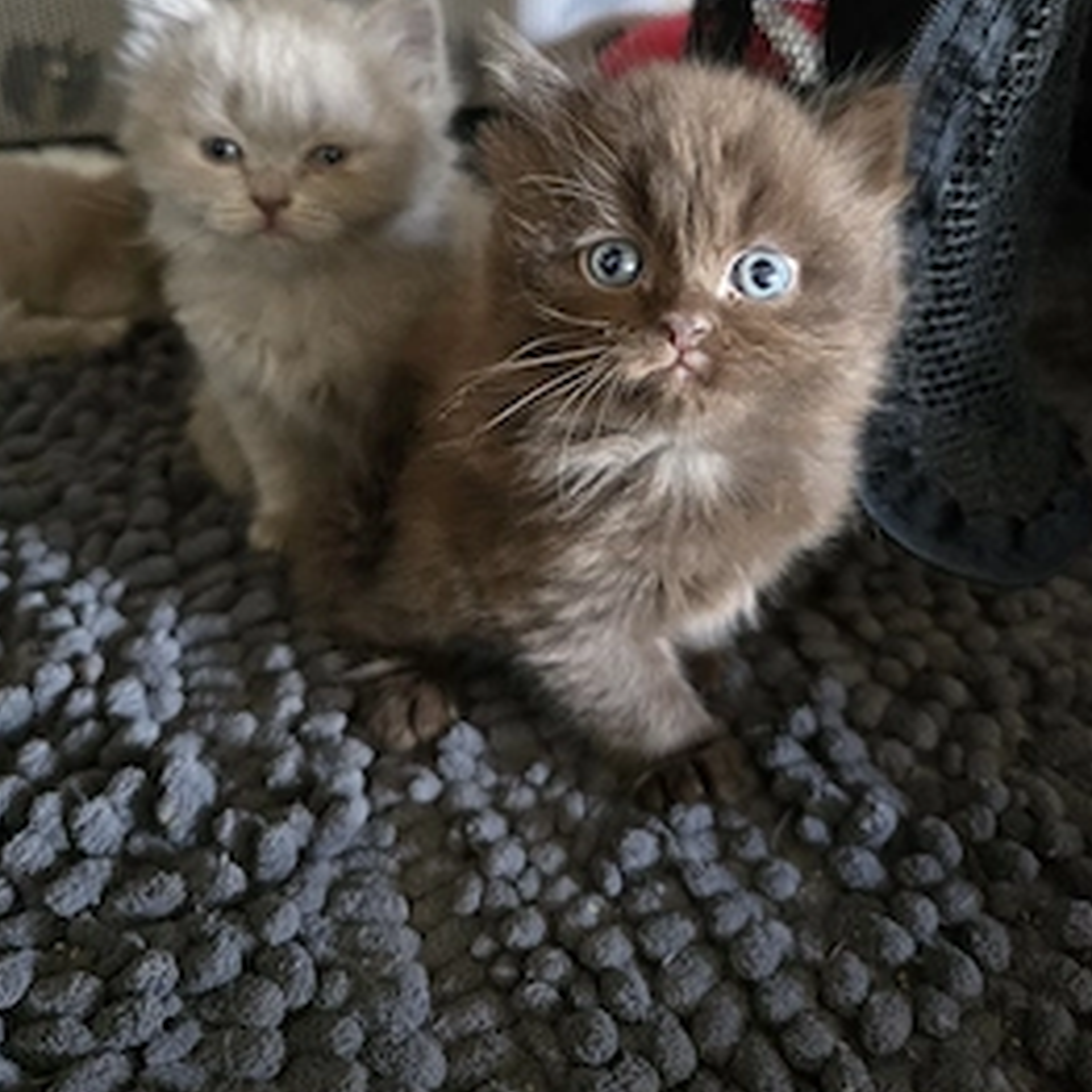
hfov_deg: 52.5
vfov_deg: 50.9
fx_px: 1106
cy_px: 313
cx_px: 529
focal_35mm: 31
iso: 1250
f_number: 1.7
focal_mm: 6.3
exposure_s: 1/24
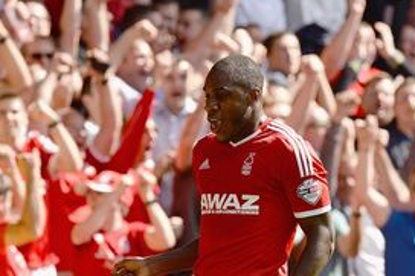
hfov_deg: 2.5
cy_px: 163
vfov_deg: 1.7
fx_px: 9331
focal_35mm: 810
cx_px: 253
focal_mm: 550
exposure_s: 1/800
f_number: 5.6
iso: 400
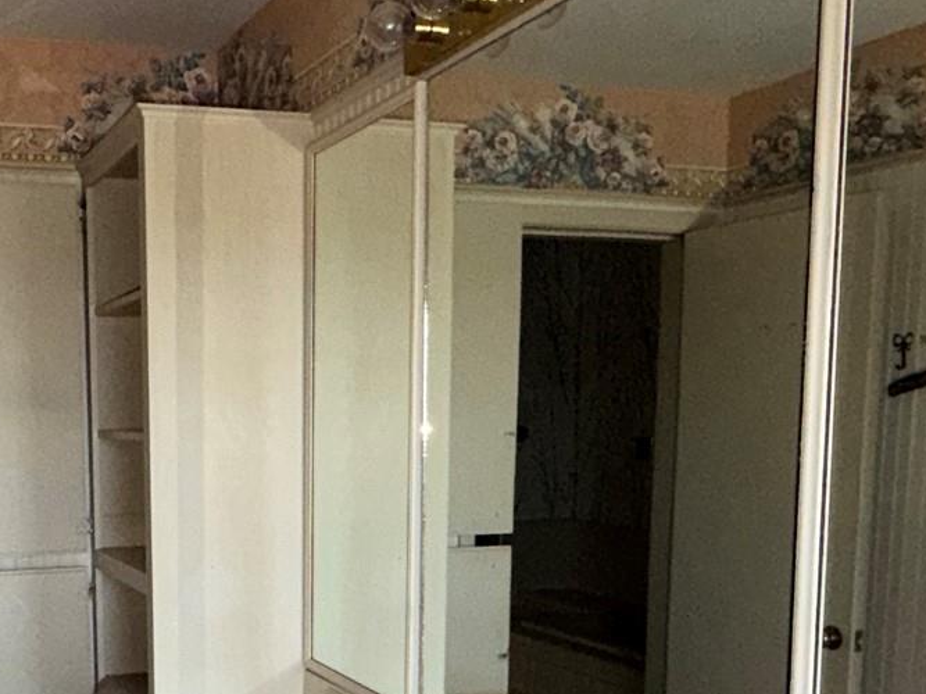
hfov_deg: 41.8
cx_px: 178
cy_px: 548
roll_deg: +0.7
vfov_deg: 32.7
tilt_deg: -7.6
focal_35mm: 43
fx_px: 1150
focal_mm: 2.22
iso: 200
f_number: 2.2
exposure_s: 1/60
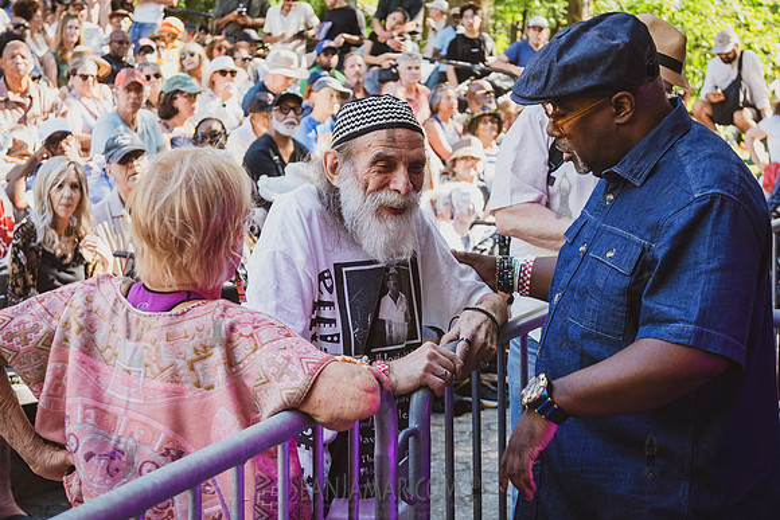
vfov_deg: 18.3
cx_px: 390
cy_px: 260
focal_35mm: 74
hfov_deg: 27.2
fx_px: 1613
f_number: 4
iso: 1000
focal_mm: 44
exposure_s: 1/320
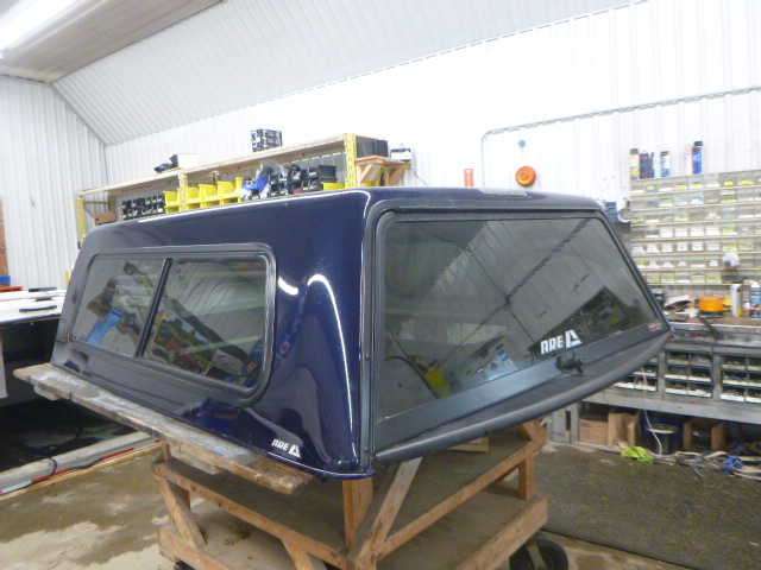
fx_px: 550
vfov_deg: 54.9
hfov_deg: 69.4
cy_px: 285
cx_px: 380
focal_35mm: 25
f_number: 3.9
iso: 400
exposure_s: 1/13
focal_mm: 4.5
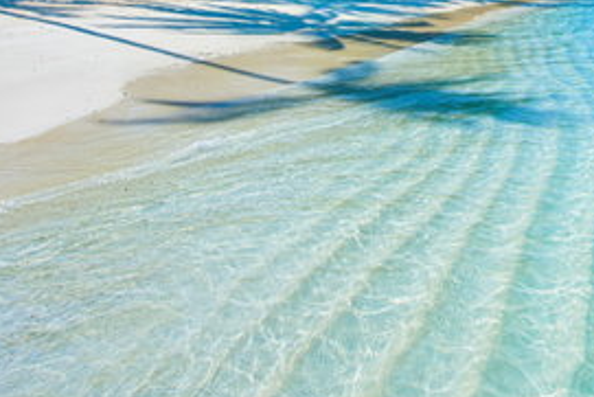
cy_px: 2
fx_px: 512
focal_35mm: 31
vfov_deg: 37.9
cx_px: 512
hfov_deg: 54.1
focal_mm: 14
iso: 100
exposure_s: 1/500
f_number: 10
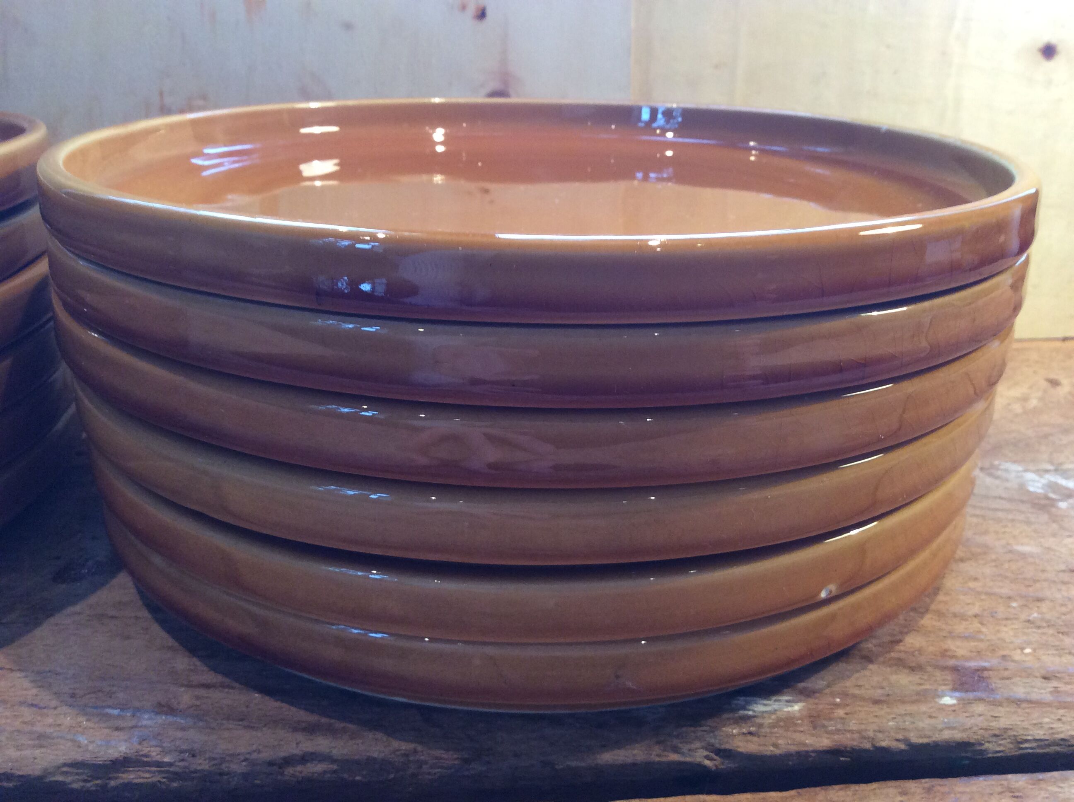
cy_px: 401
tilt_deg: -22.0
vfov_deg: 44.1
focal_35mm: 32
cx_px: 537
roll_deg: +1.8
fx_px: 991
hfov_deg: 56.9
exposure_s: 1/25
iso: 100
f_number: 2.4
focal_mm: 3.3
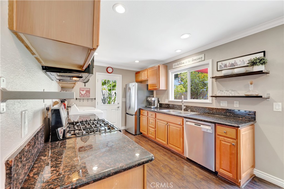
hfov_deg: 100.4
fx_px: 118
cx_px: 142
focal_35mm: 15
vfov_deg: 77.3
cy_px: 94
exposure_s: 1/8
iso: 100
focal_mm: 10
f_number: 5.6
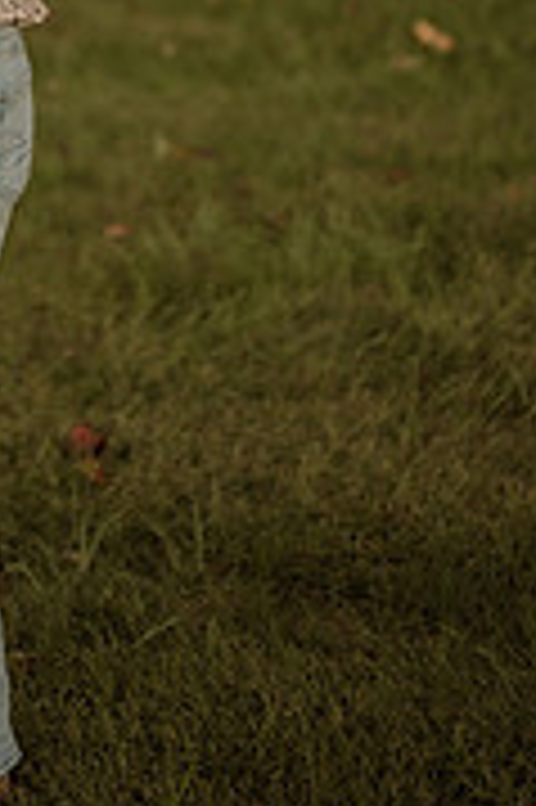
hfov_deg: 10.8
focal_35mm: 126
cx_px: -16
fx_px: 2819
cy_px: -180
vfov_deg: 15.6
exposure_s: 1/400
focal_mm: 50
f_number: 2
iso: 250
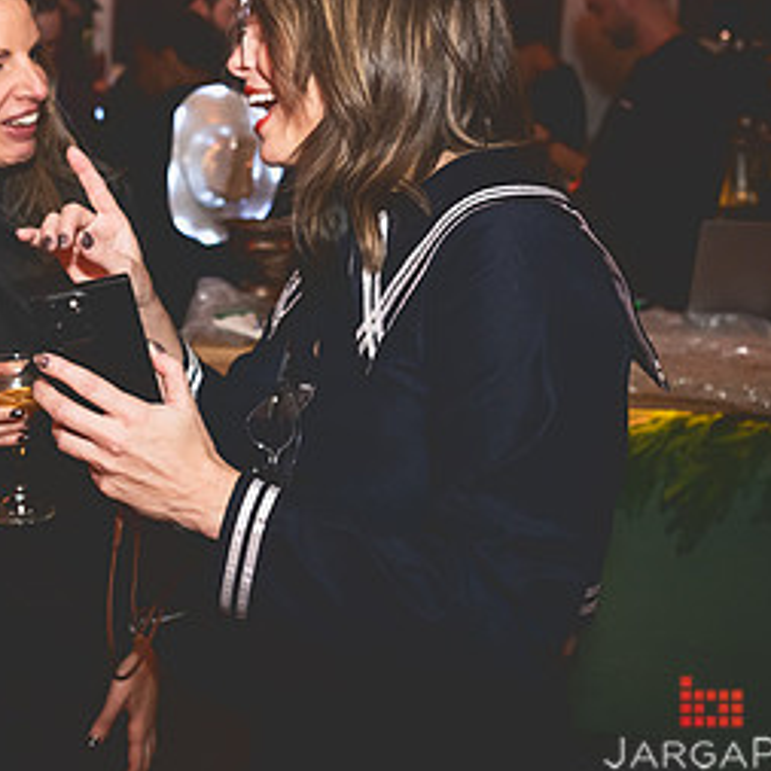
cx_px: 12
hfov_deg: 32.7
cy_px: 245
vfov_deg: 35.0
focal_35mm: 48
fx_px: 1210
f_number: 3.2
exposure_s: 1/100
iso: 3200
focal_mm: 24
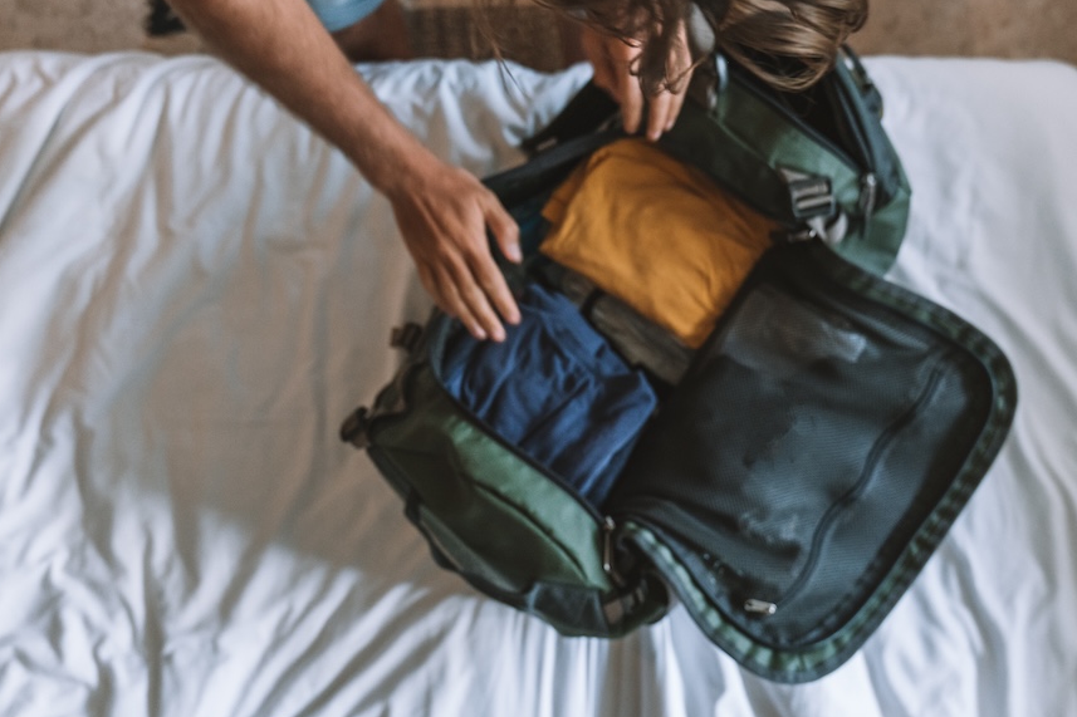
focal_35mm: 29
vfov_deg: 44.9
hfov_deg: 63.1
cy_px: 359
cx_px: 650
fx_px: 867
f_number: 3.7
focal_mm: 23
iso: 1000
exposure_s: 1/125
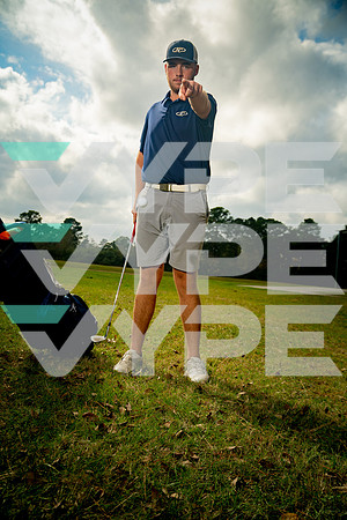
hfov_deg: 41.1
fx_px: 463
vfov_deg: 58.7
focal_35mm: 32
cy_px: 260
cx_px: 174
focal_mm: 32
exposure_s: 1/250
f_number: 4.5
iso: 160
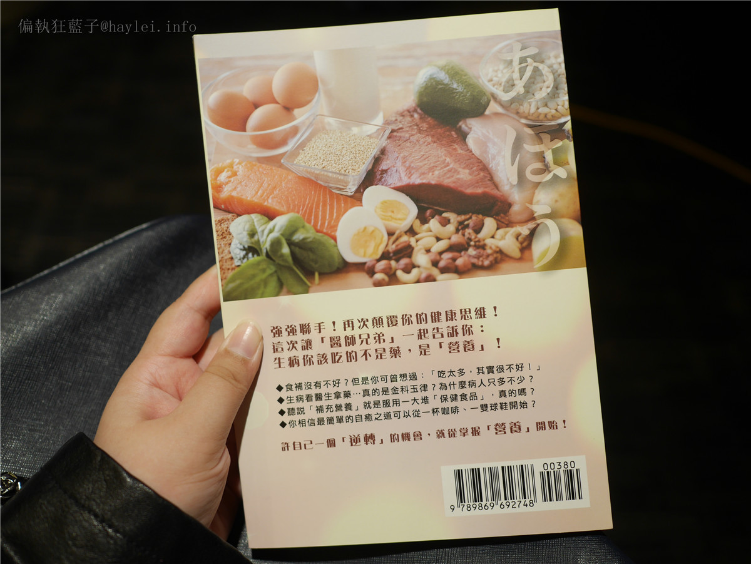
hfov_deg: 59.9
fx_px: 651
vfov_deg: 46.8
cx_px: 376
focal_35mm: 30
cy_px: 282
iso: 200
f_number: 2
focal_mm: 15
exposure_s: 1/160
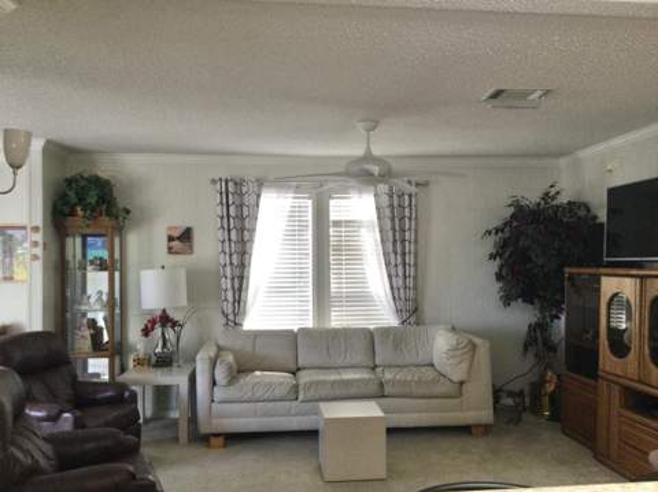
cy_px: 246
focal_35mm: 31
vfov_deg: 45.4
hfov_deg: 58.4
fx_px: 589
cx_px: 329
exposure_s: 1/30
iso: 50
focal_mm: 3.3
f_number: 2.4
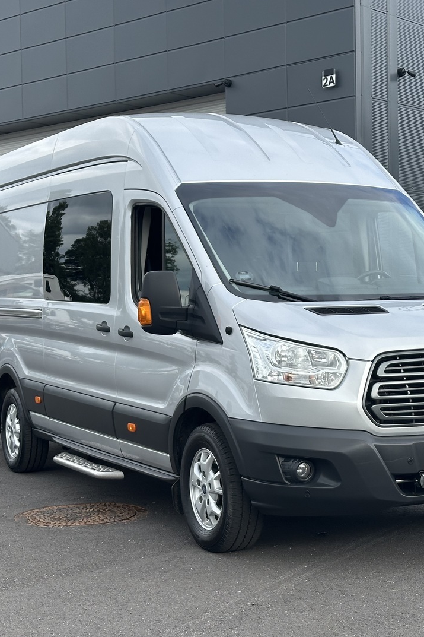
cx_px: 278
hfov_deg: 20.2
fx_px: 1184
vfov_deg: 30.1
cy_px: 319
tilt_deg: +0.5
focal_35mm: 67
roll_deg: +1.2
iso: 64
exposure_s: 1/1242
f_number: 1.78
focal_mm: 6.86
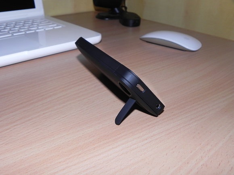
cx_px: 117
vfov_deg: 42.9
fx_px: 223
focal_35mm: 33
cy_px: 88
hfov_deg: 55.4
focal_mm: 5.9
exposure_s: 1/125
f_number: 3.2
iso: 160
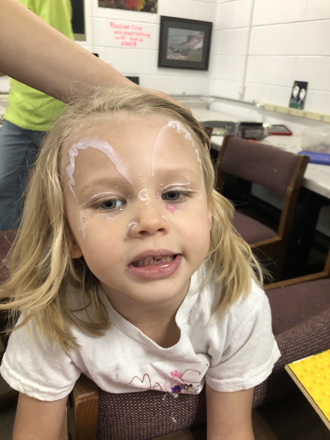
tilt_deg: -23.2
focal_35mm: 28
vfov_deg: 63.4
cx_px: 165
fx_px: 356
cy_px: 220
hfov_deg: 49.7
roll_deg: -1.8
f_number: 1.8
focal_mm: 3.99
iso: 50
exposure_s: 1/15
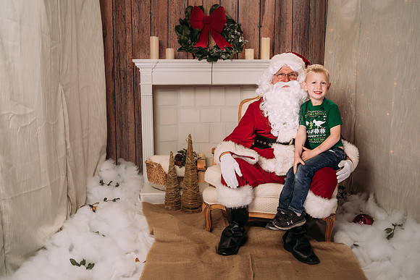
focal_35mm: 37
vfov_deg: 35.8
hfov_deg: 51.7
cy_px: 143
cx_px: 215
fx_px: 434
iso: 100
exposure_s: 1/100
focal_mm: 35
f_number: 6.3
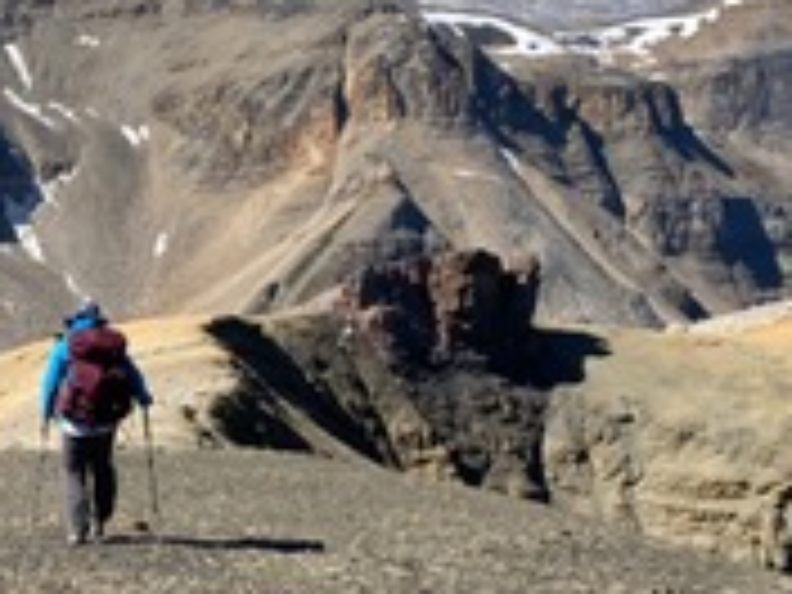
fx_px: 1693
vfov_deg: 19.9
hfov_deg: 23.7
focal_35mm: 74
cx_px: -194
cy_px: 353
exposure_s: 1/3125
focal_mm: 4.25
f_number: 1.8
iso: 32
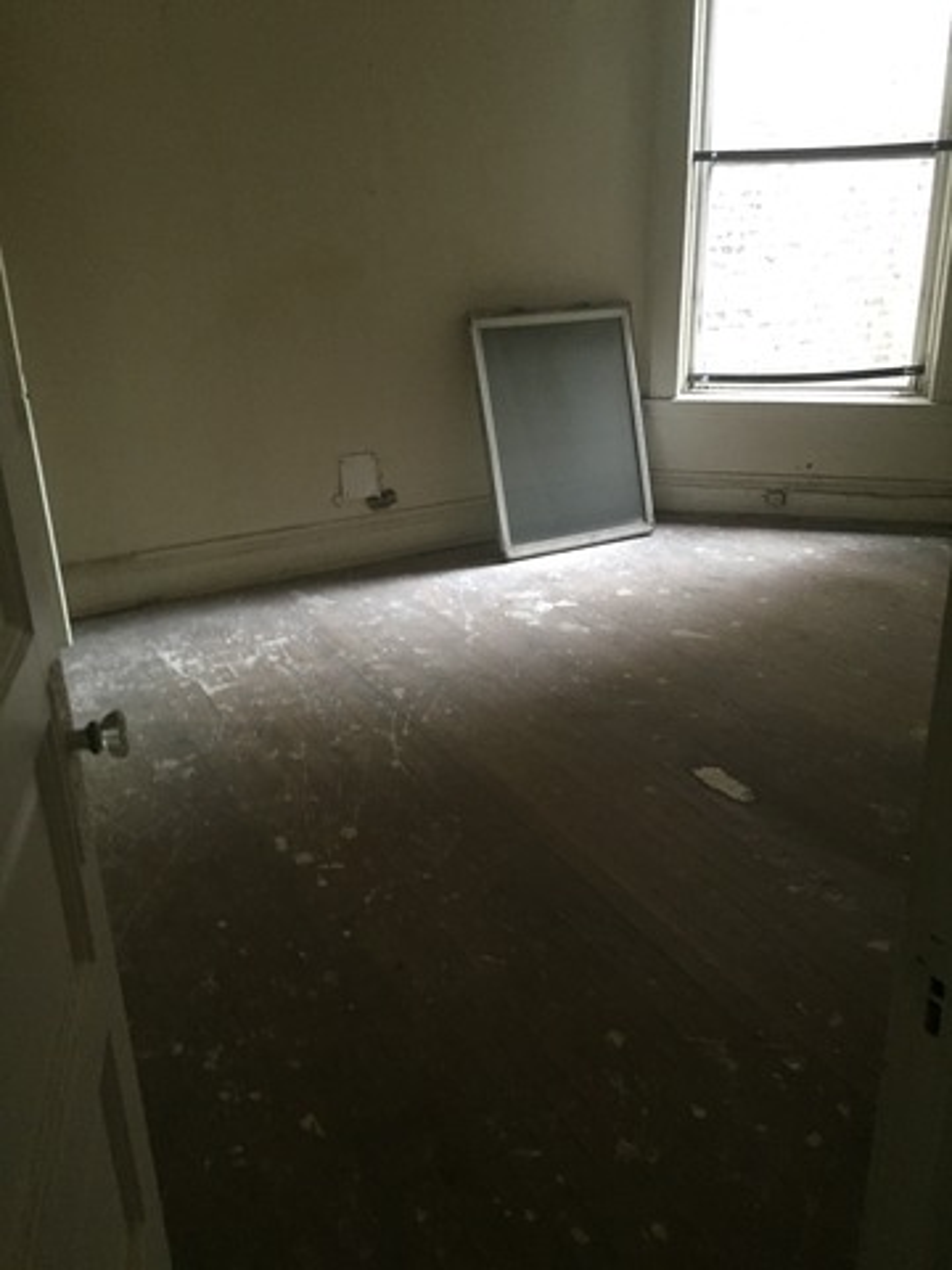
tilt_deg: -22.4
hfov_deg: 48.2
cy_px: 635
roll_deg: +0.7
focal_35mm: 29
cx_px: 476
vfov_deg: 61.7
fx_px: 1063
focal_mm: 4.15
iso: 250
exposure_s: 1/24
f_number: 2.2
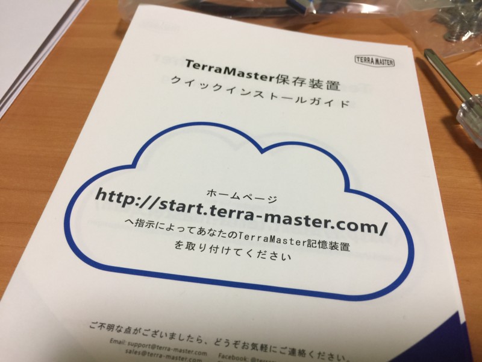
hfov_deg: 61.7
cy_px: 181
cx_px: 241
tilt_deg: -50.7
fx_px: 404
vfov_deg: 48.2
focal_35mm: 29
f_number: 2.2
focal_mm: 4.15
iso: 40
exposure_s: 1/15
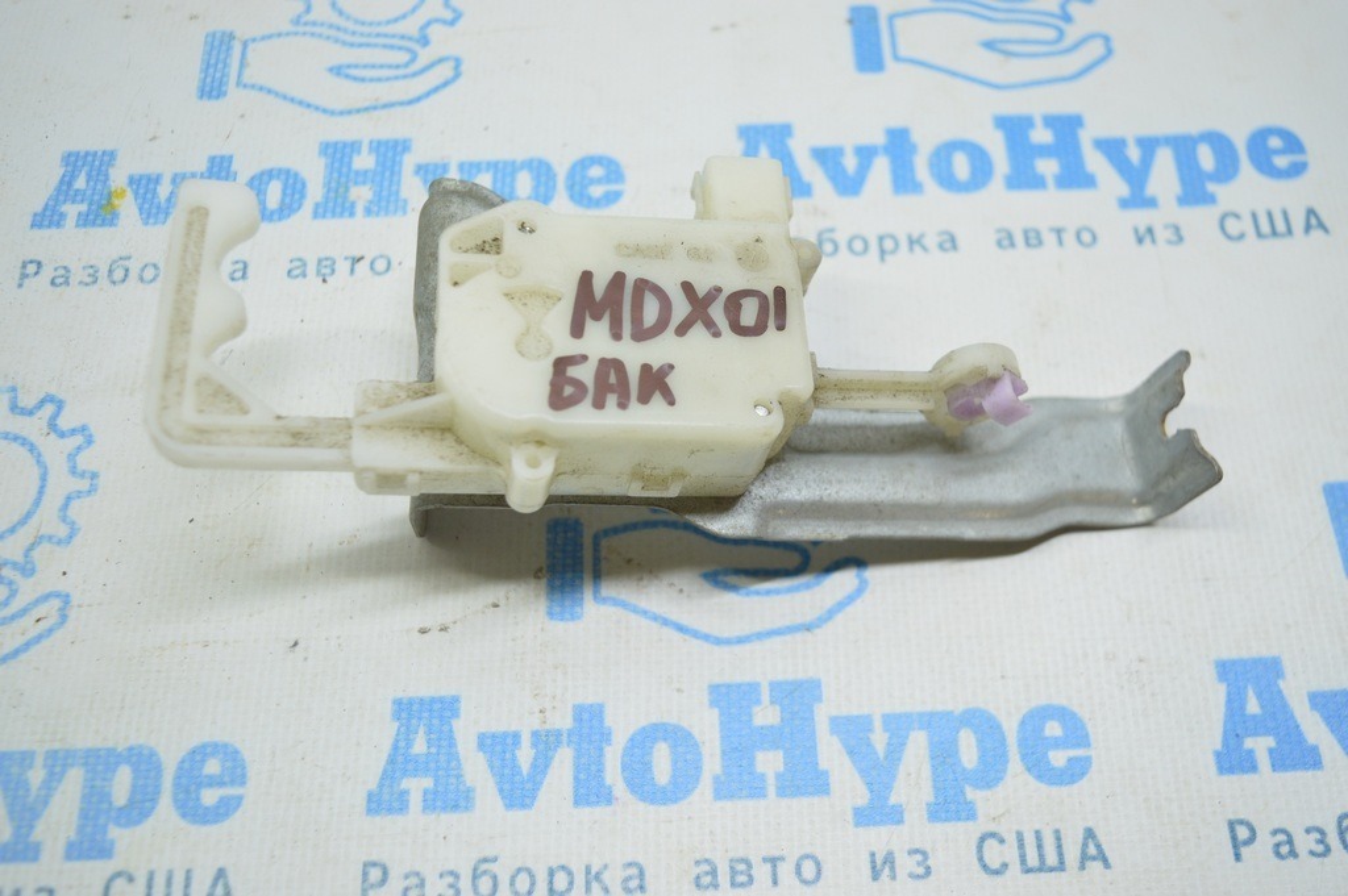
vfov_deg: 38.3
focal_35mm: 34
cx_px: 674
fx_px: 1291
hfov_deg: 55.1
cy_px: 448
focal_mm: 23
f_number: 3.8
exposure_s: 1/60
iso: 400
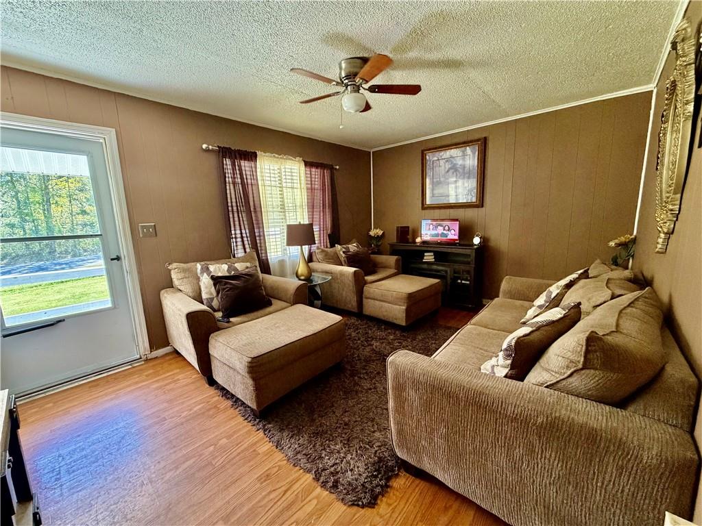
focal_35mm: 14
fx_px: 284
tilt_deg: -9.8
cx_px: 351
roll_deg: +2.4
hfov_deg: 102.1
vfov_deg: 85.7
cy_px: 263
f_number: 2.2
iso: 320
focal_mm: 2.22
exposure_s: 1/60
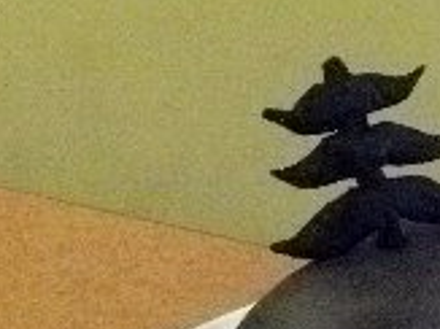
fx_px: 2197
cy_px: 321
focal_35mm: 173
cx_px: 678
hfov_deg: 11.0
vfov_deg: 8.5
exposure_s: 1/30
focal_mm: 7.7
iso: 800
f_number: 4
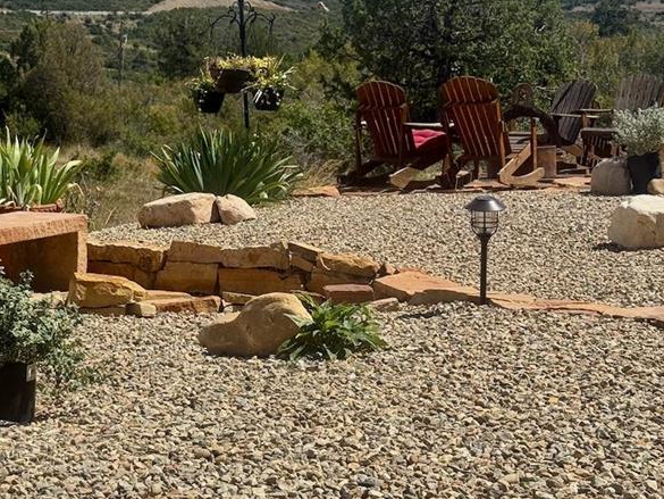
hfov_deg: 23.2
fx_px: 1612
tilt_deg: -4.7
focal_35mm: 84
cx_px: 219
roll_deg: -3.3
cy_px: 246
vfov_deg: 17.6
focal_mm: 6.76
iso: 64
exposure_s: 1/6024
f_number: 1.78
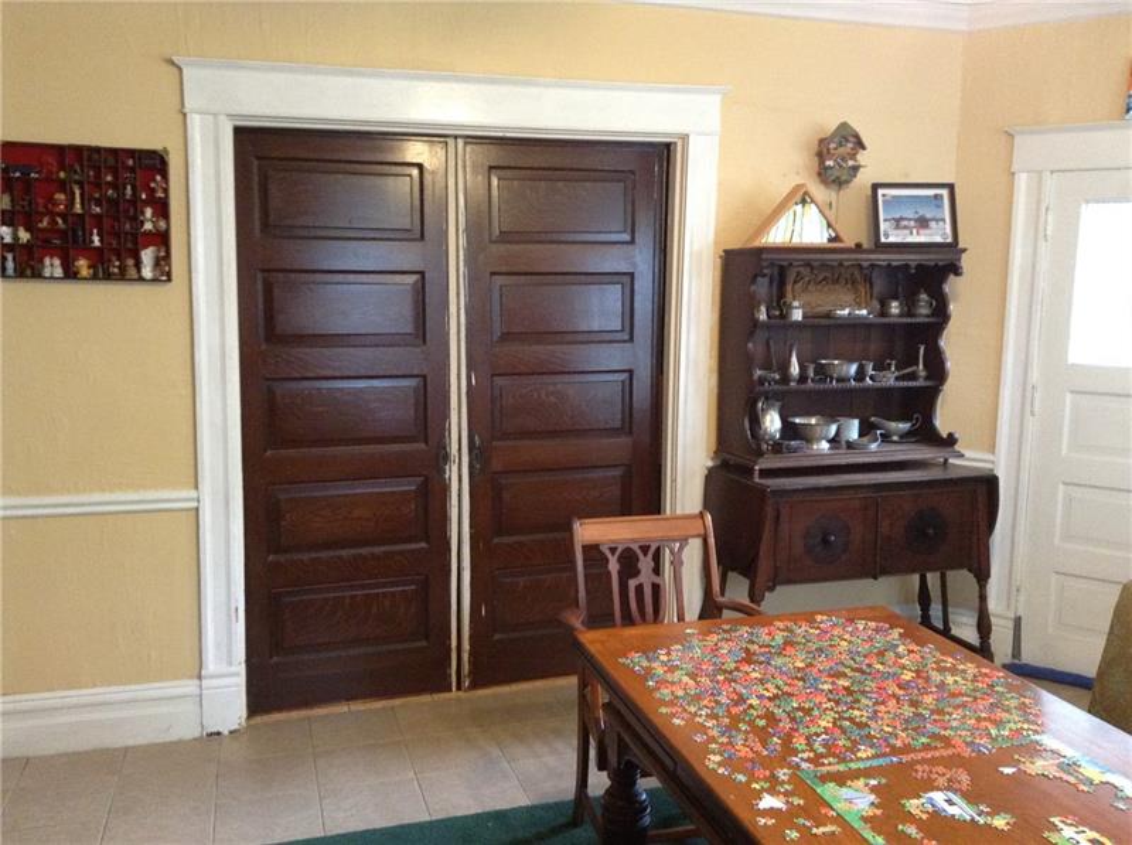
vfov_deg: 42.8
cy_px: 422
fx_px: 1077
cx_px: 566
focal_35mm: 33
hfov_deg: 55.4
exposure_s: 1/24
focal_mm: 3.3
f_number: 2.4
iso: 200
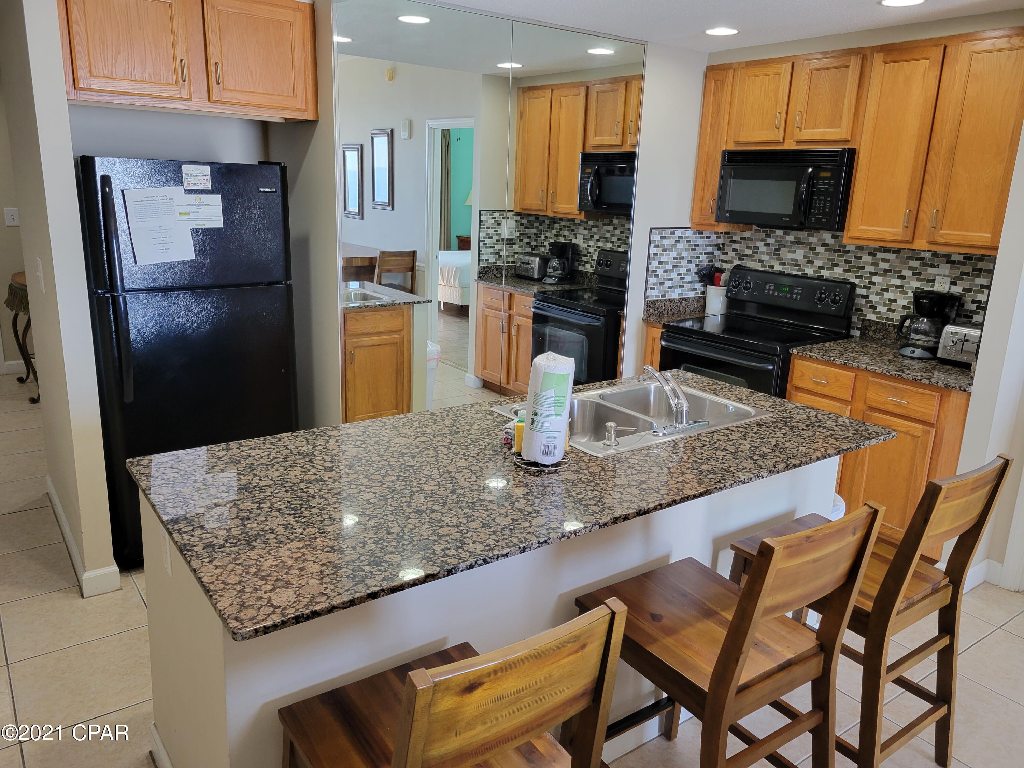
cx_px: 512
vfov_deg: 53.1
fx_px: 769
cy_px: 384
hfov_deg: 67.3
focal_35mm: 26
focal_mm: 5.4
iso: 200
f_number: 1.8
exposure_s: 1/120
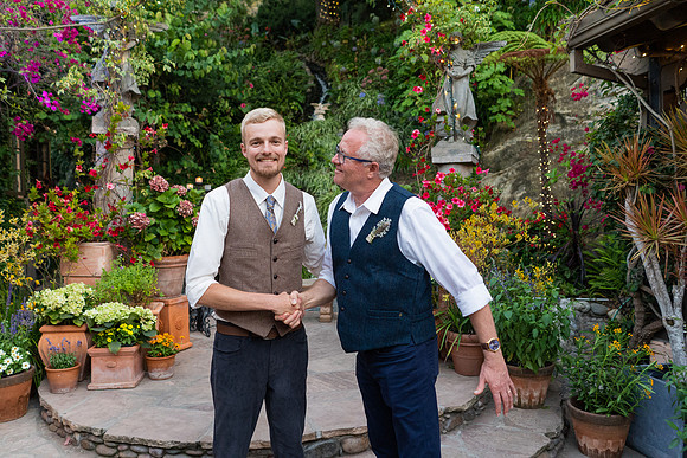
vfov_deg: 46.4
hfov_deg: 65.5
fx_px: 534
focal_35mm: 28
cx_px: 344
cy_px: 229
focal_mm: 28
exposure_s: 1/250
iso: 500
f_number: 3.2
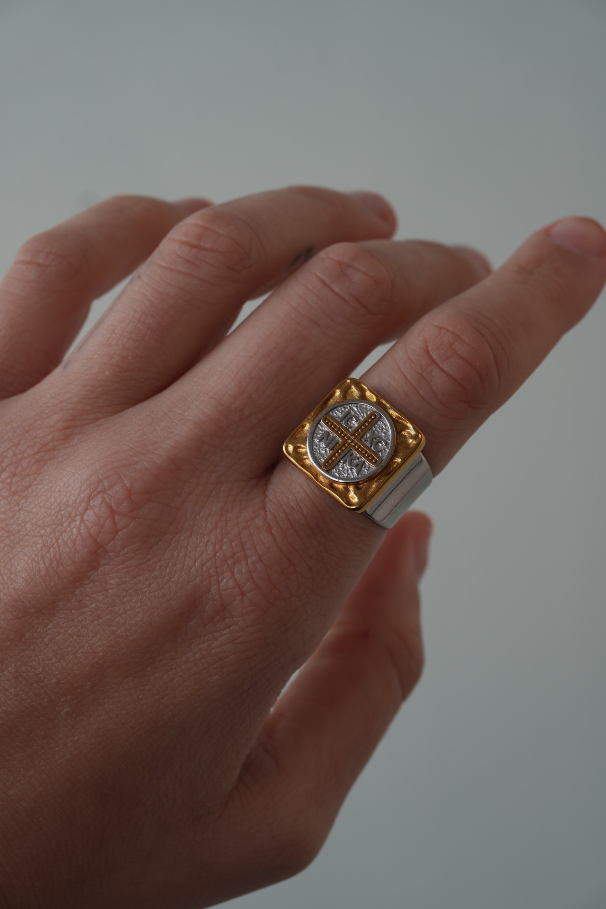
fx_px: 1477
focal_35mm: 58
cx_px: 303
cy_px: 454
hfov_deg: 23.2
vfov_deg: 34.2
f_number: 7.1
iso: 80
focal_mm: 39
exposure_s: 1/60
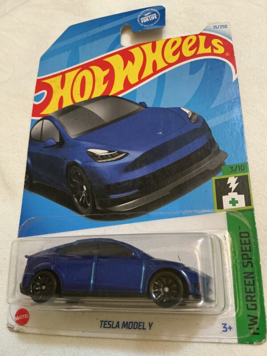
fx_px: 298
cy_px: 178
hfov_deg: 48.2
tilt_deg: -56.8
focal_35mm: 29
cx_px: 134
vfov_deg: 61.7
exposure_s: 1/40
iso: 250
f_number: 1.8
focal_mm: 3
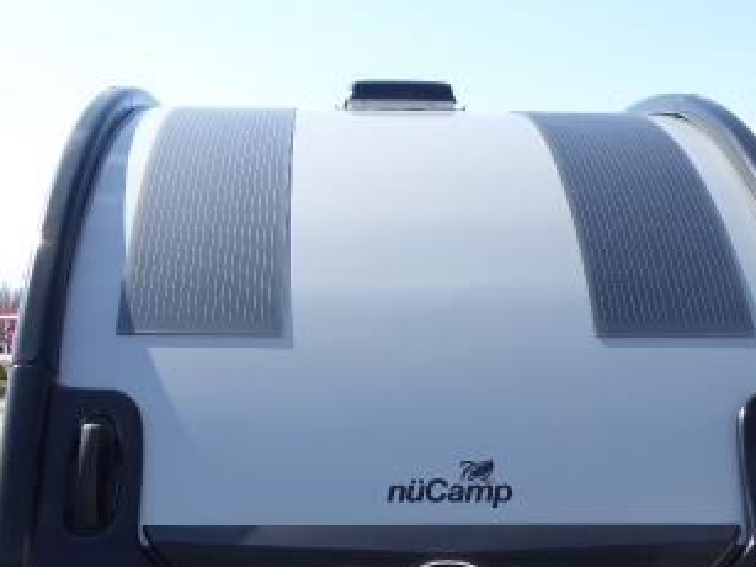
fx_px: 1092
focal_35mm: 50
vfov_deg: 27.5
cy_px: 565
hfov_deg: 38.2
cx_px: 352
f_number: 3.3
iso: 80
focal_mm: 4.3
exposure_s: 1/500
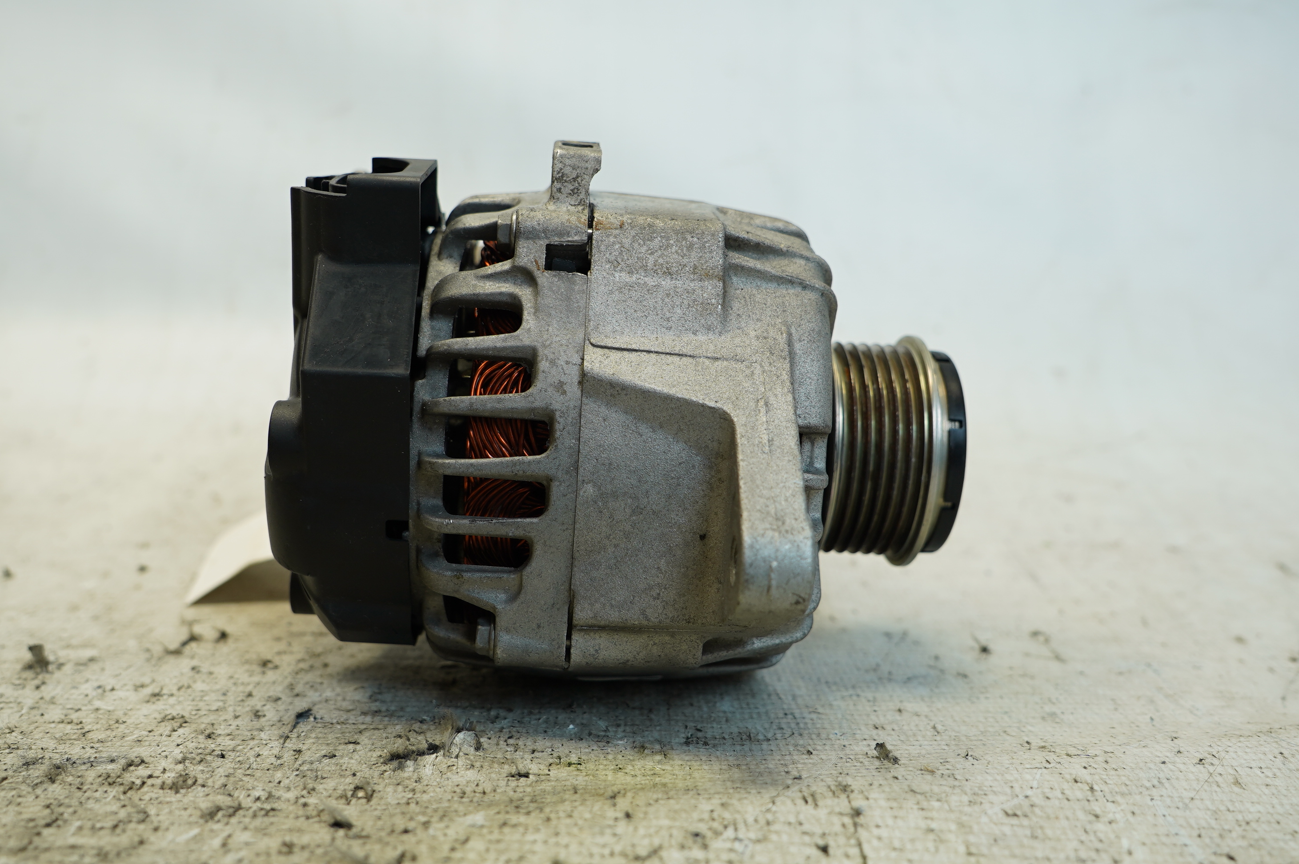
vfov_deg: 37.8
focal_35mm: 35
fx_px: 1262
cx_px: 653
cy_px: 435
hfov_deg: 54.5
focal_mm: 23
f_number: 4
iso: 200
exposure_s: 1/60
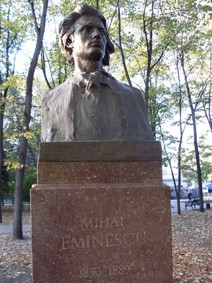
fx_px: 310
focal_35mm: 38
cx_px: 106
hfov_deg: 37.7
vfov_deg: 49.0
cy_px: 142
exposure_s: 1/60
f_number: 2.8
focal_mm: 6.3
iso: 100
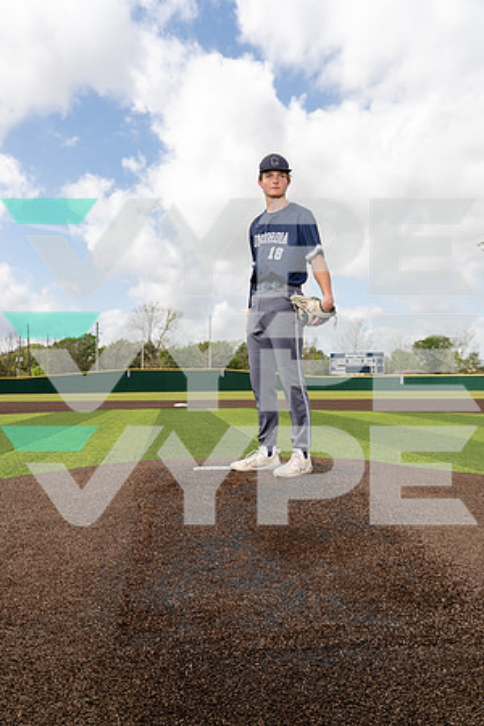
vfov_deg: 61.9
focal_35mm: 30
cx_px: 242
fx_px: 605
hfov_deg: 43.6
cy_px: 363
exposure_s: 1/1250
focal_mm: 30
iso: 250
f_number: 4.5
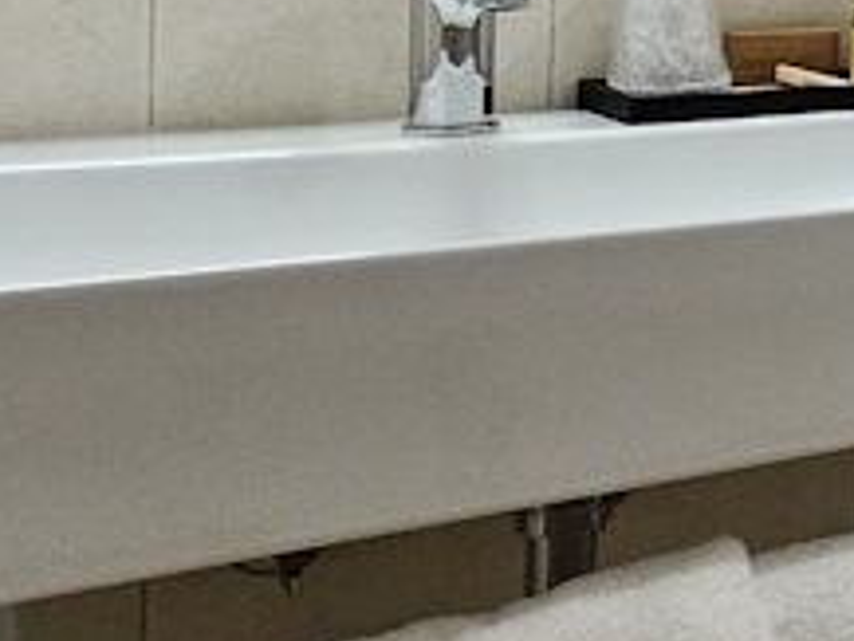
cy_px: -55
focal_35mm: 72
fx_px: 1777
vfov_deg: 19.6
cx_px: 1877
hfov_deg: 16.6
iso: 320
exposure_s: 1/50
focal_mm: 2.2
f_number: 2.2
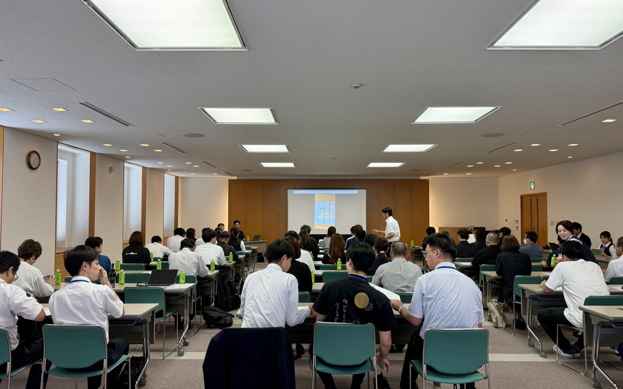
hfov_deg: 70.4
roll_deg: +0.0
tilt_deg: +3.4
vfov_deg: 47.6
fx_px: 441
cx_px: 313
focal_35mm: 26
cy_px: 196
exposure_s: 1/140
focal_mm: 6.76
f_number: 1.78
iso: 100
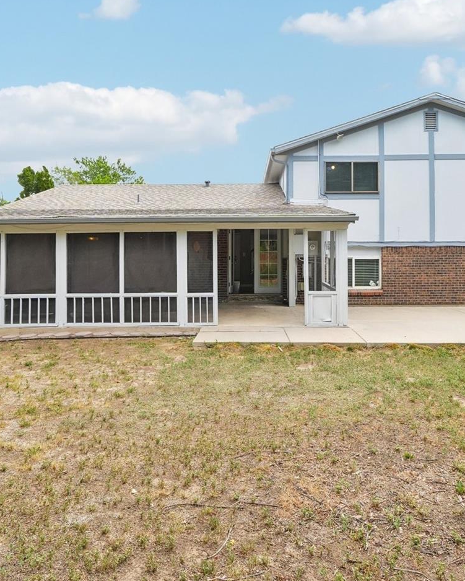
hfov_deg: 58.8
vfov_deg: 70.0
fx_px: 413
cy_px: 253
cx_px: 244
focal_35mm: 24
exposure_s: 1/320
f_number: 8
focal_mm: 10
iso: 800
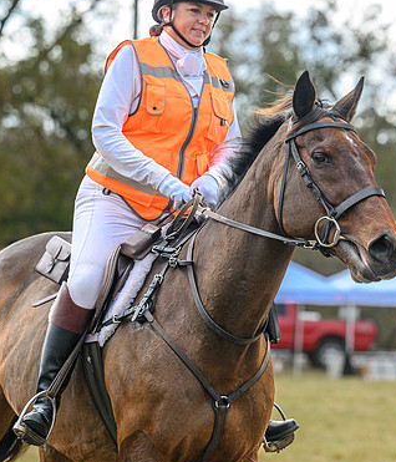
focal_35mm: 207
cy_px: 178
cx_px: 228
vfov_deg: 9.1
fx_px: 2911
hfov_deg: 7.8
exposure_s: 1/1000
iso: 640
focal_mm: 115
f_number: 3.5
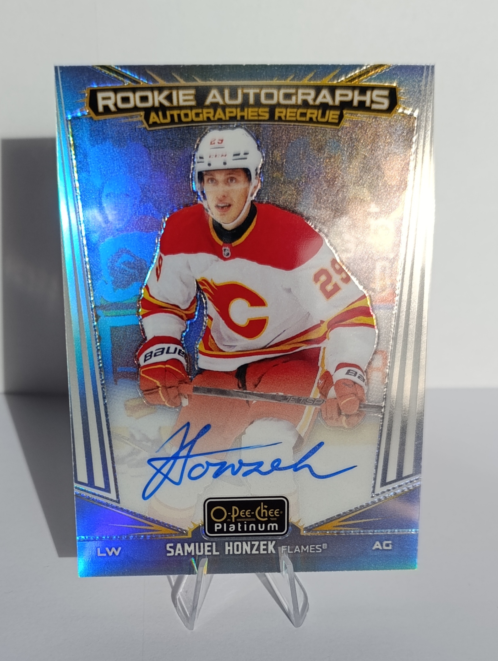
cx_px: 249
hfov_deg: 59.0
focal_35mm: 23
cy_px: 330
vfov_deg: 73.8
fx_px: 440
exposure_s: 1/510
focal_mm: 6.14
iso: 50
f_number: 1.6
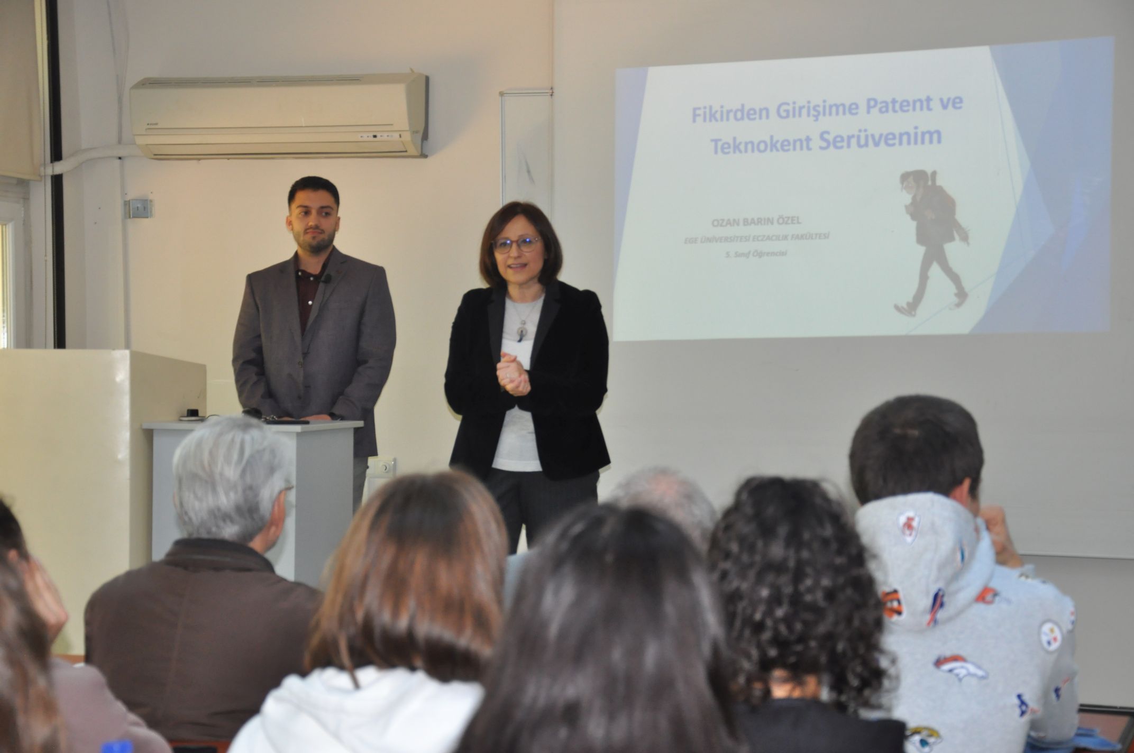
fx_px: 1888
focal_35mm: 60
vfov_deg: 22.6
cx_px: 567
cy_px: 376
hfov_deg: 33.4
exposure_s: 1/60
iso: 800
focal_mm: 40
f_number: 4.5
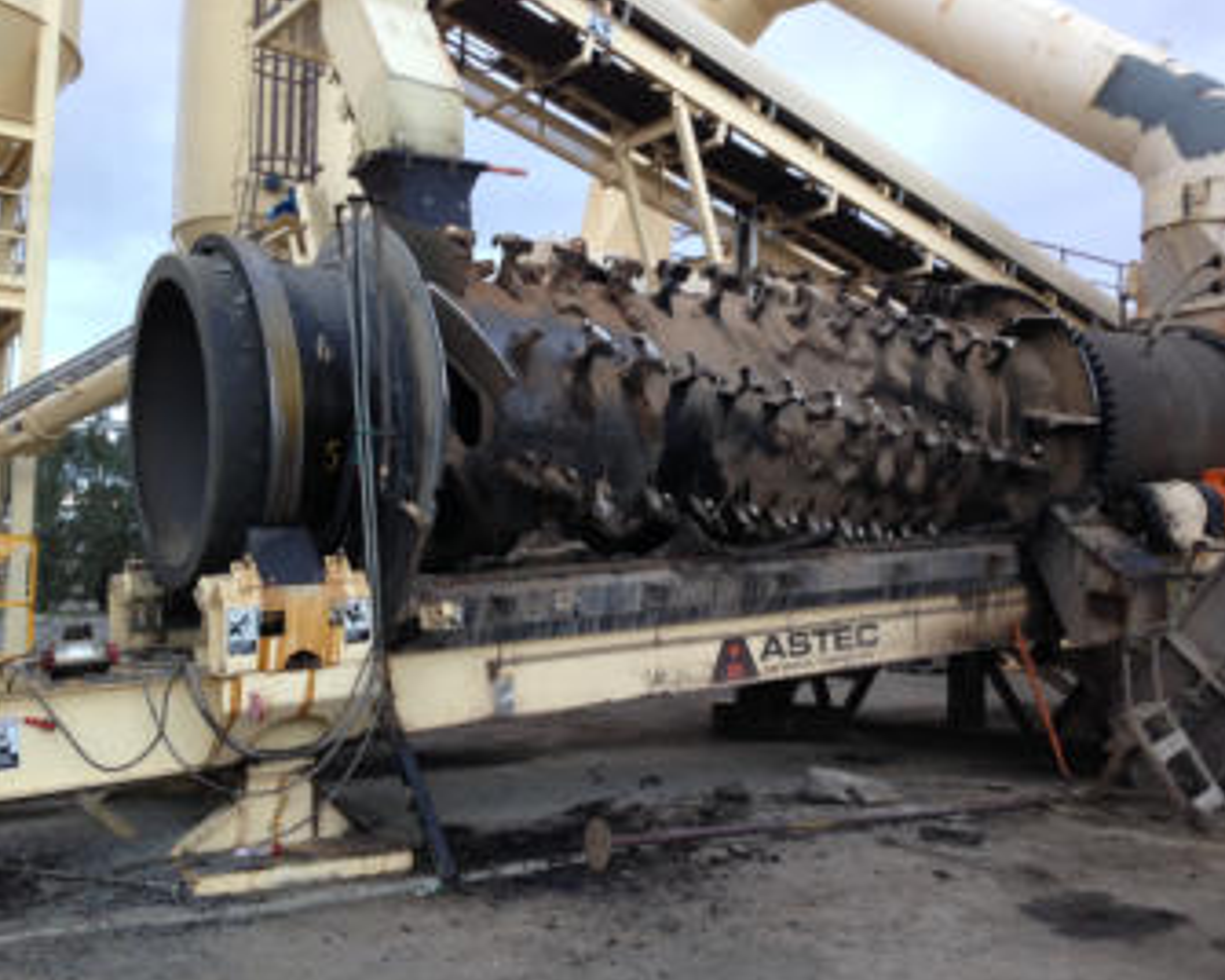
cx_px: 662
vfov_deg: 42.2
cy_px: 495
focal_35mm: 35
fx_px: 1269
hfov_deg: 51.5
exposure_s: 1/20
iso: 125
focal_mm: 4.12
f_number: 2.4
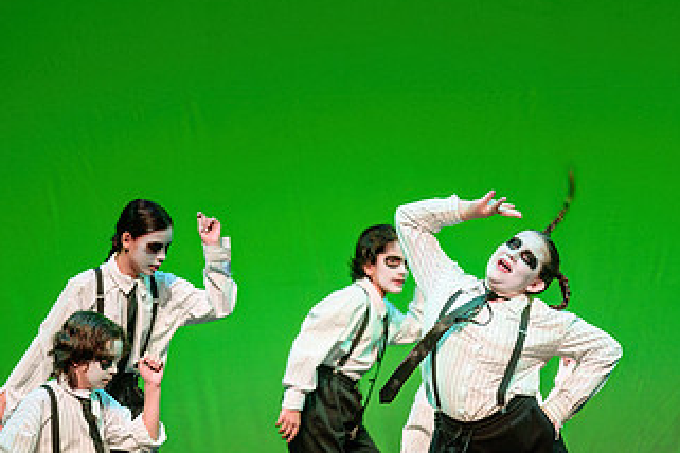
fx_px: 5062
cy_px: 386
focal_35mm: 268
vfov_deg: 5.1
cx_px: 397
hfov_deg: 7.7
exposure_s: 1/250
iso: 1250
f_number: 3.2
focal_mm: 135
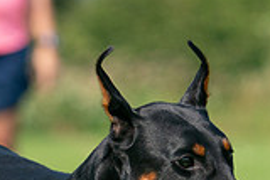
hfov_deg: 2.5
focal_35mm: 840
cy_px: 307
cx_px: -30
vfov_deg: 1.6
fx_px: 6306
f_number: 5.6
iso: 1250
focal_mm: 232
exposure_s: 1/4000
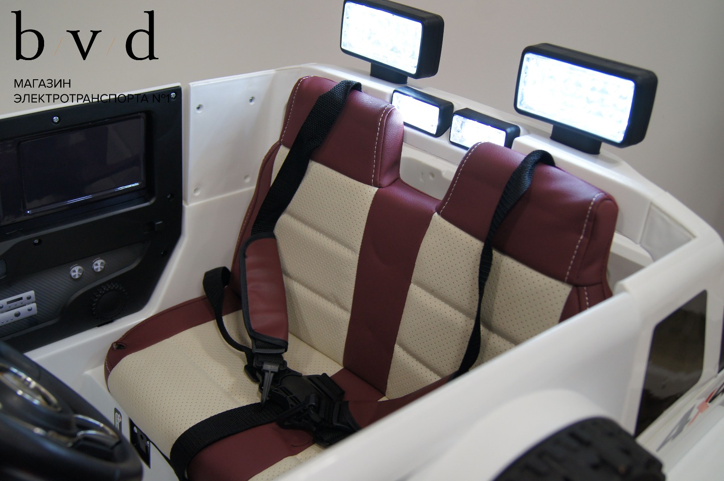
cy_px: 240
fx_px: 723
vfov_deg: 36.8
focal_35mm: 36
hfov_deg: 53.2
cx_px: 362
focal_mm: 24
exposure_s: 1/40
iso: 500
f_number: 4
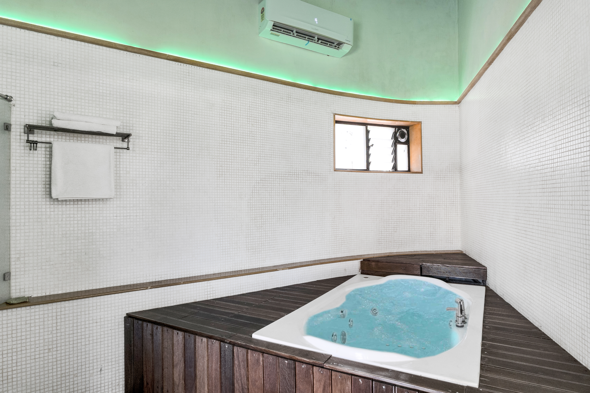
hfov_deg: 84.0
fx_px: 328
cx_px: 295
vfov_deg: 61.9
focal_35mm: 20
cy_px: 196
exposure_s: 1/40
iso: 800
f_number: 5.6
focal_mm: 20
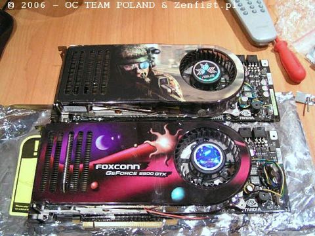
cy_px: 118
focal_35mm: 38
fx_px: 346
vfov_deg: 37.7
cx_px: 158
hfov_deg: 49.0
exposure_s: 1/6
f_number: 2.8
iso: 200
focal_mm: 5.8
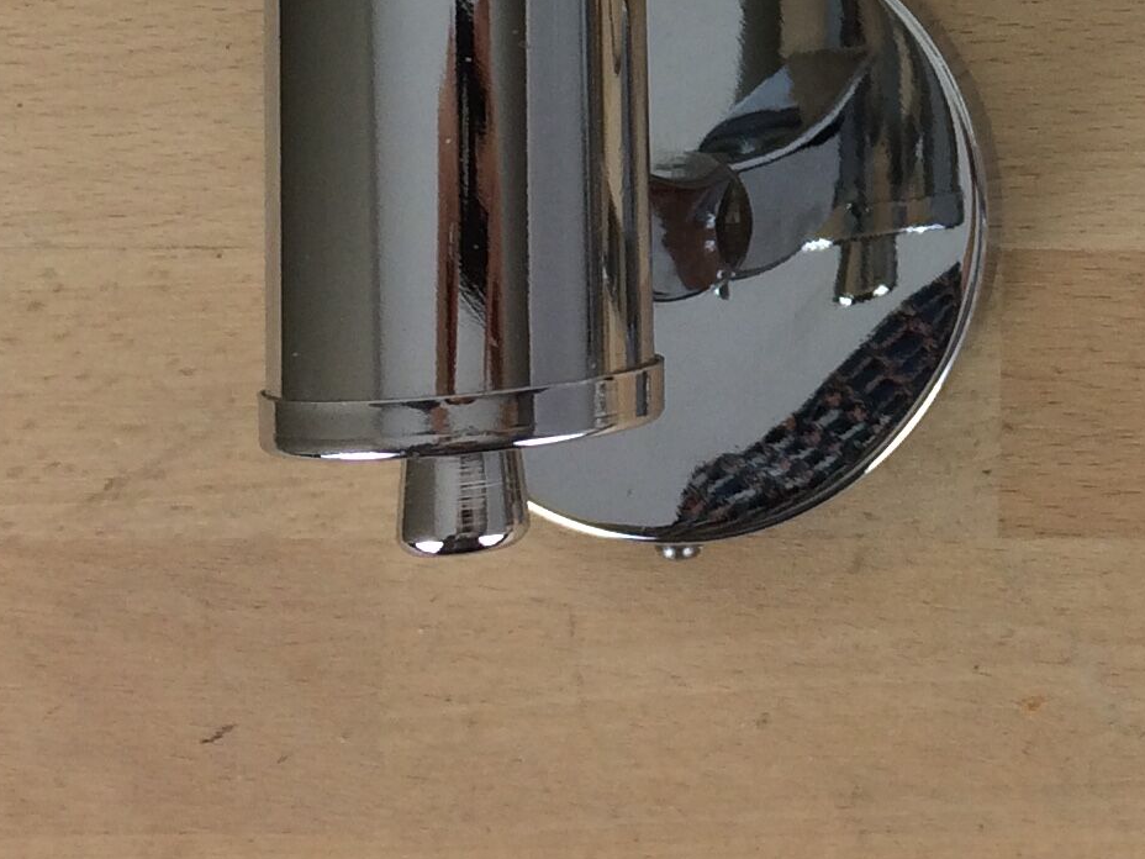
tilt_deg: -80.1
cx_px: 1229
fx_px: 3374
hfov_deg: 18.6
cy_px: -528
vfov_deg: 13.4
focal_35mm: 102
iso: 40
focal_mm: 4.15
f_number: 2.2
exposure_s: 1/50
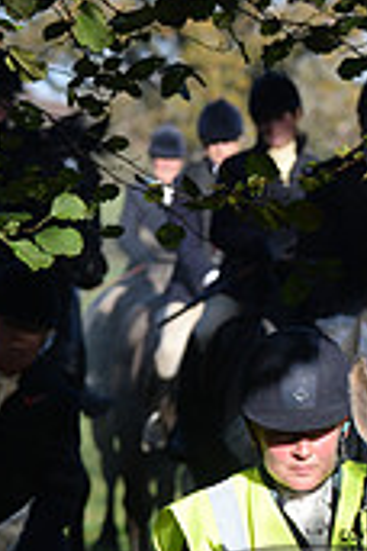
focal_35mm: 423
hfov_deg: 3.2
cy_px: 912
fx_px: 6468
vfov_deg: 4.8
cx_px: 267
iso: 1000
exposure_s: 1/2500
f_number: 5
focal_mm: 125
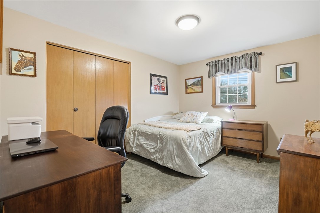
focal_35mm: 16
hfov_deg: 96.7
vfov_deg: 73.7
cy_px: 106
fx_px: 142
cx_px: 160
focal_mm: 16
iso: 400
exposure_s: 1/60
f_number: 8
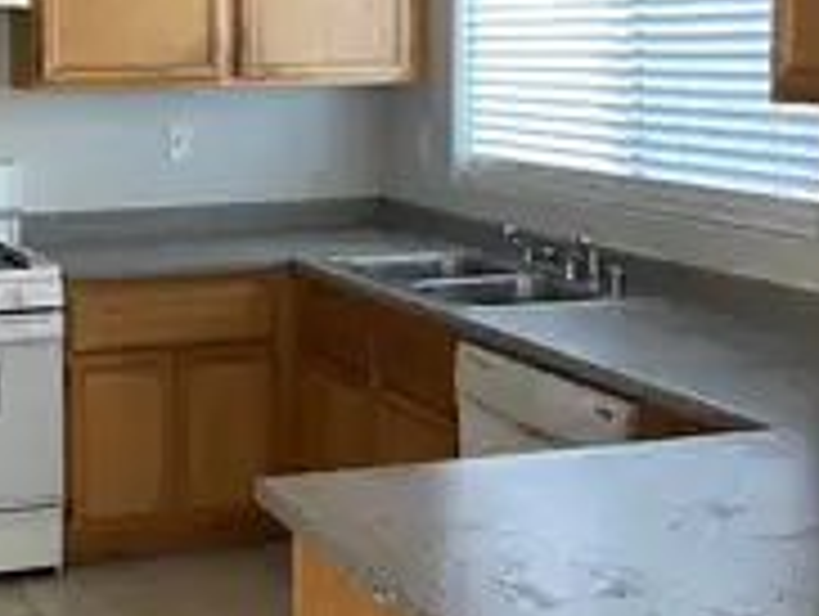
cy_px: 162
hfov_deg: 32.5
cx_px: 122
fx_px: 1350
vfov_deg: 25.4
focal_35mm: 57
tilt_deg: -3.2
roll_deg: +1.5
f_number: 1.6
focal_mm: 4.2
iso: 200
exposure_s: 1/60
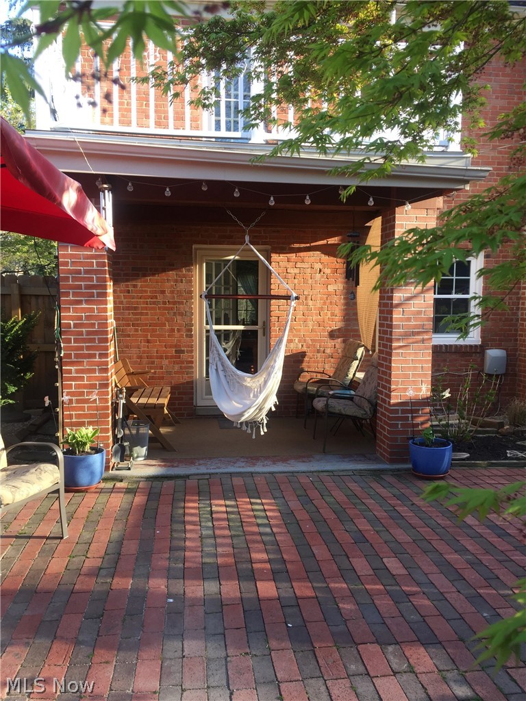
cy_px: 350
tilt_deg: -5.3
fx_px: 588
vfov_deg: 61.7
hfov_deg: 48.2
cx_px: 263
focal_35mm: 29
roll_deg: -1.3
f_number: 2.2
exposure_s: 1/146
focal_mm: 4.15
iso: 32
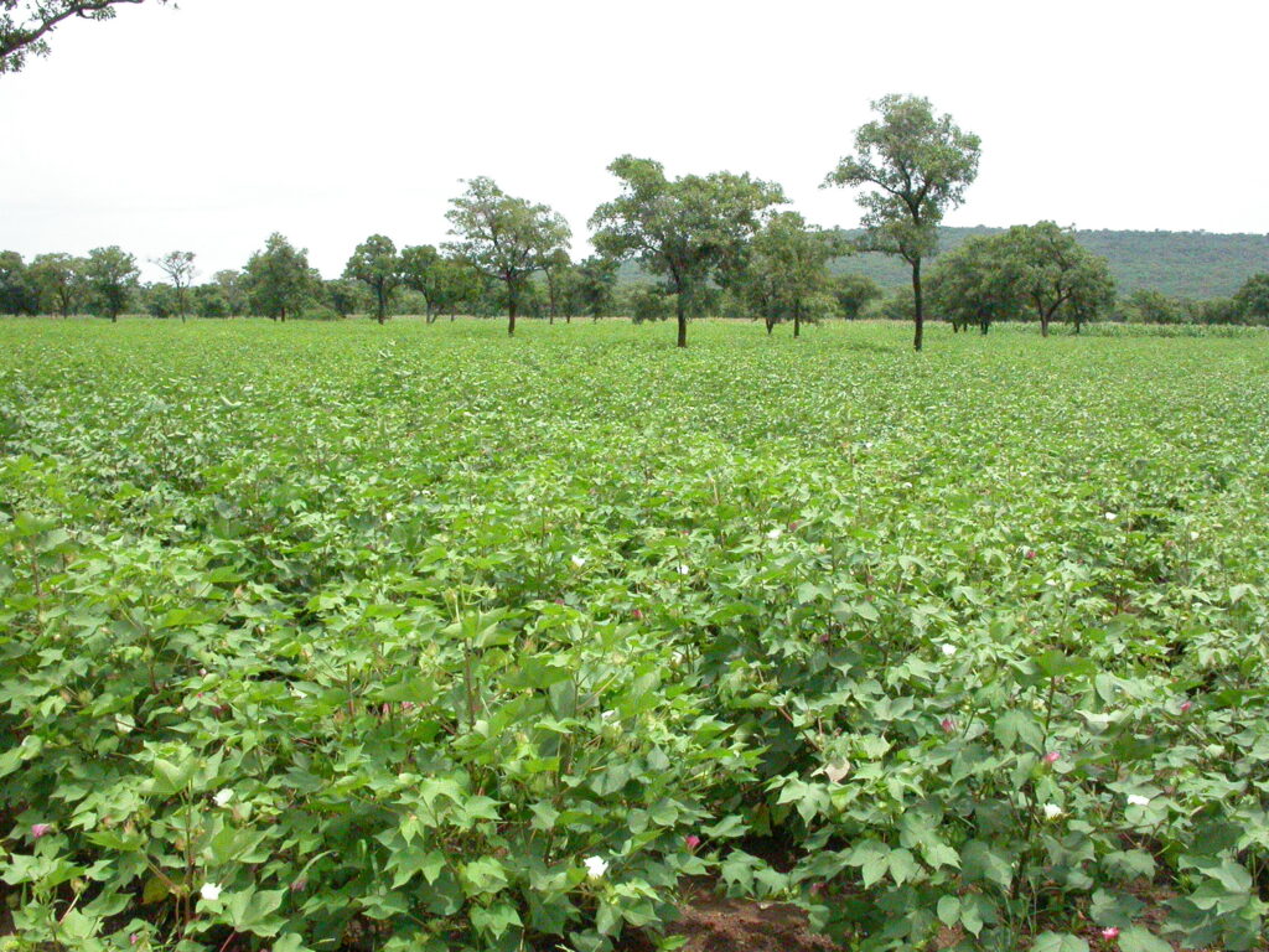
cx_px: 634
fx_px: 1393
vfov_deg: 37.7
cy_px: 476
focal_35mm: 38
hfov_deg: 49.0
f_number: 7.5
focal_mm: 7.85
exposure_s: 1/2300
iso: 800
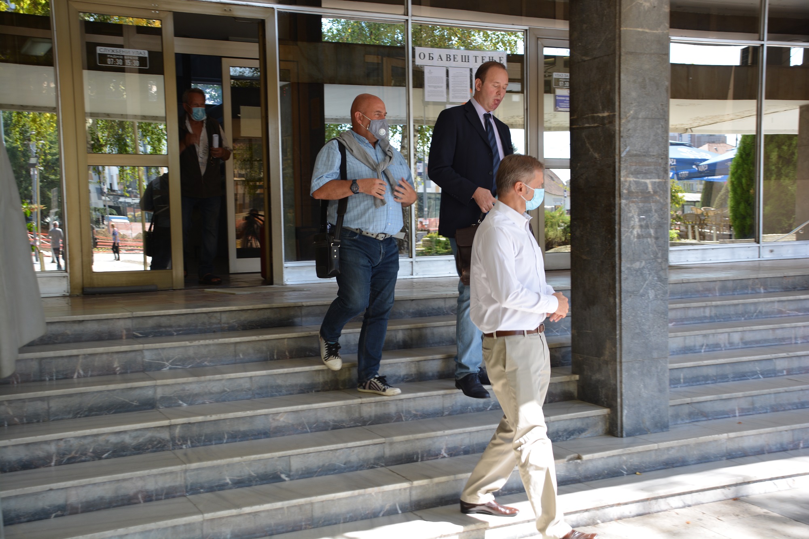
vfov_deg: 31.9
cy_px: 270
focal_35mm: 42
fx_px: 944
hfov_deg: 46.4
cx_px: 404
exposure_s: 1/80
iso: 100
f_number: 4.5
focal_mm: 28
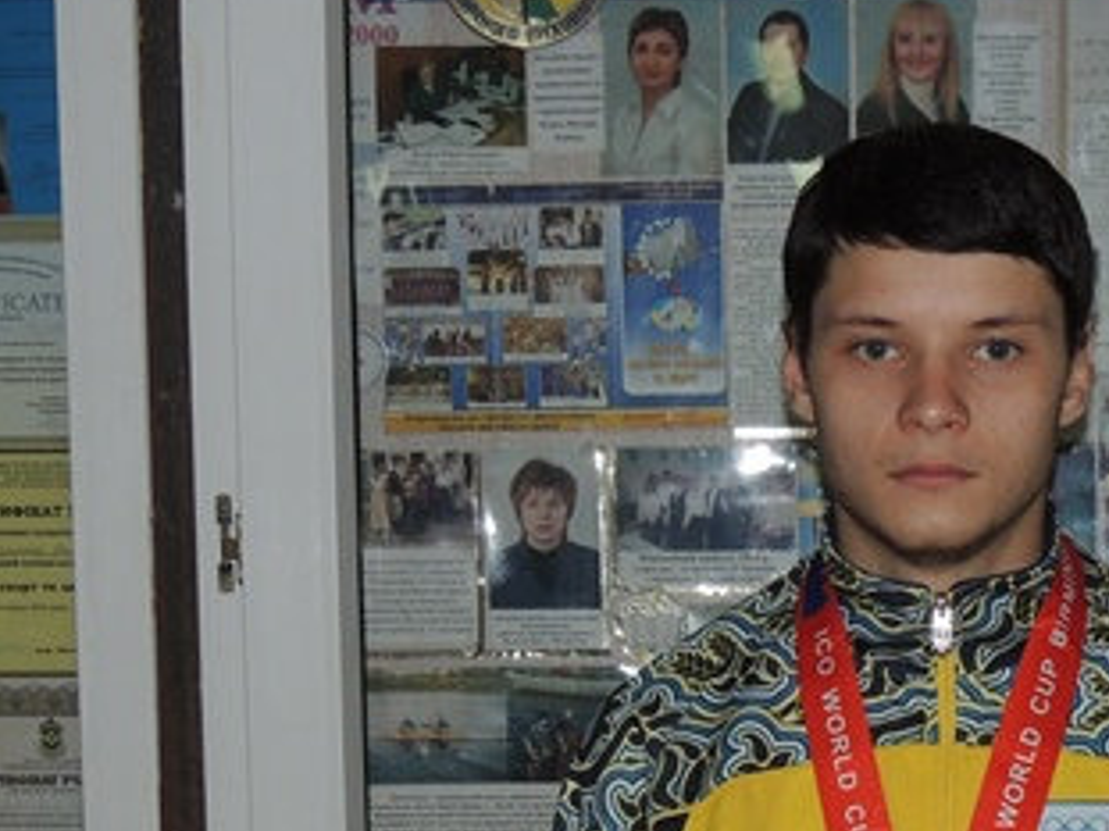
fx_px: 2882
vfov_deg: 15.9
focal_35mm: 90
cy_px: 959
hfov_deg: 21.4
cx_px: 966
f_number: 3.3
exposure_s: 1/30
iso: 200
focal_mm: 6.2
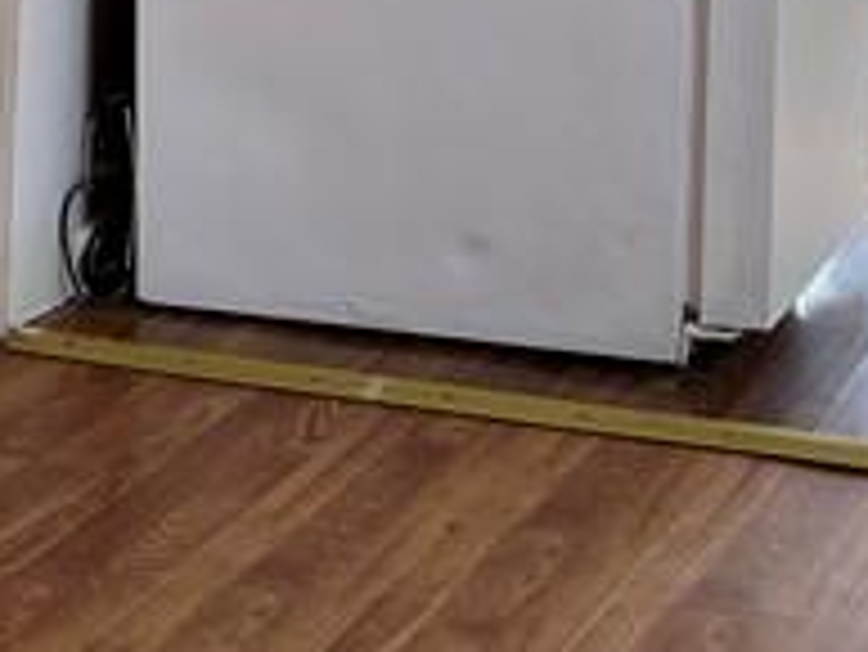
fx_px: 3463
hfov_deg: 12.4
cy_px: 4
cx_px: -949
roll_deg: +2.2
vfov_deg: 10.7
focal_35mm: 138
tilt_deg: -10.5
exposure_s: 1/122
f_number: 1.5
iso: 40
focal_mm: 5.7
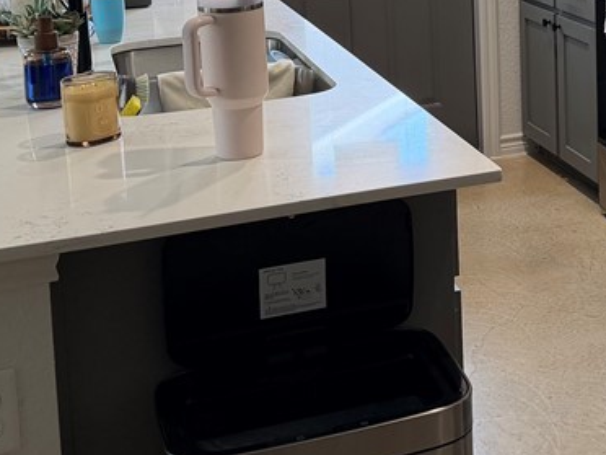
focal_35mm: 66
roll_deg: +2.1
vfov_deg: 21.4
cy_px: -7
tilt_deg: -7.6
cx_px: 498
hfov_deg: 28.7
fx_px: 1155
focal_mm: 6.76
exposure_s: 1/120
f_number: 1.78
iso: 200
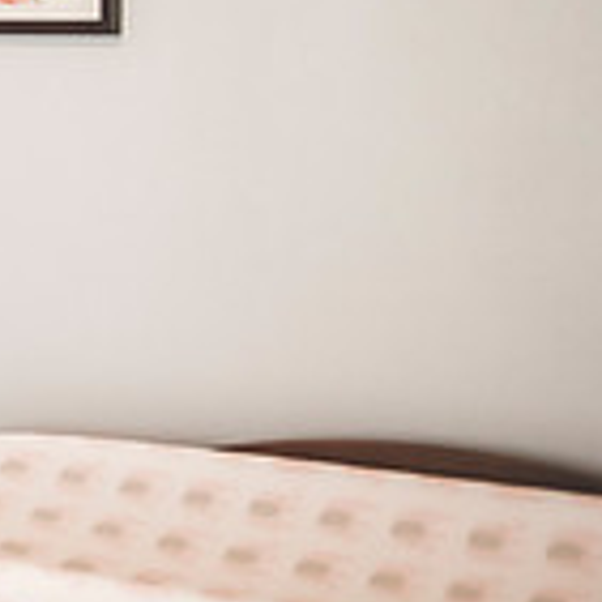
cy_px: 151
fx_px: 2164
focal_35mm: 110
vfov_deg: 15.8
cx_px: -617
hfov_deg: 13.5
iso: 2500
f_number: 2.8
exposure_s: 1/250
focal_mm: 31
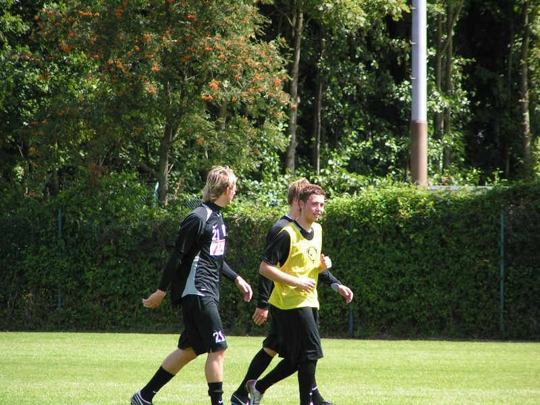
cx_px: 270
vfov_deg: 3.9
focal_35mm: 380
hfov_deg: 5.2
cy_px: 202
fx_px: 5928
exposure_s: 1/400
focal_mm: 58
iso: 80
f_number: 3.5
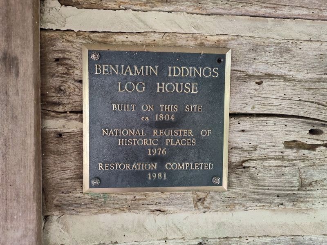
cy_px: 122
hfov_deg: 73.9
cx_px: 164
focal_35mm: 23
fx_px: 217
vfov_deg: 58.9
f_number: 1.8
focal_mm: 5.56
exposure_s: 1/30
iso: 1731
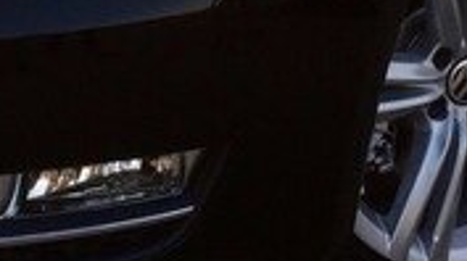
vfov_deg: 9.9
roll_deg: +0.9
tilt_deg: -14.7
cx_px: 127
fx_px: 1459
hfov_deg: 18.1
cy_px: -141
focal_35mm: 118
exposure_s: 1/169
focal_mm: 4.15
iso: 32
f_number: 2.2
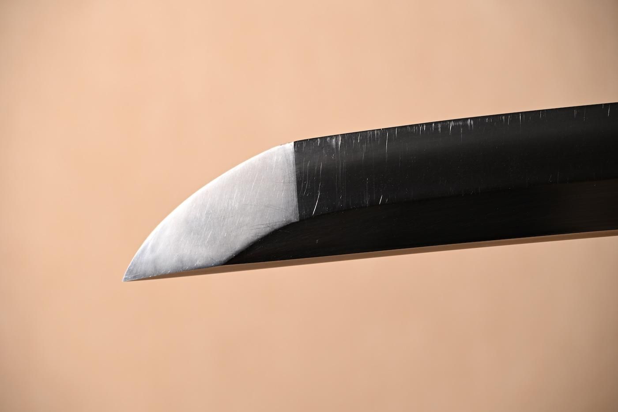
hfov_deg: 14.0
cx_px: 309
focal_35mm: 147
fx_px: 2523
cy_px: 206
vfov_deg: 9.3
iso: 100
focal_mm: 98
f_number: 5.6
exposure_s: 1/2
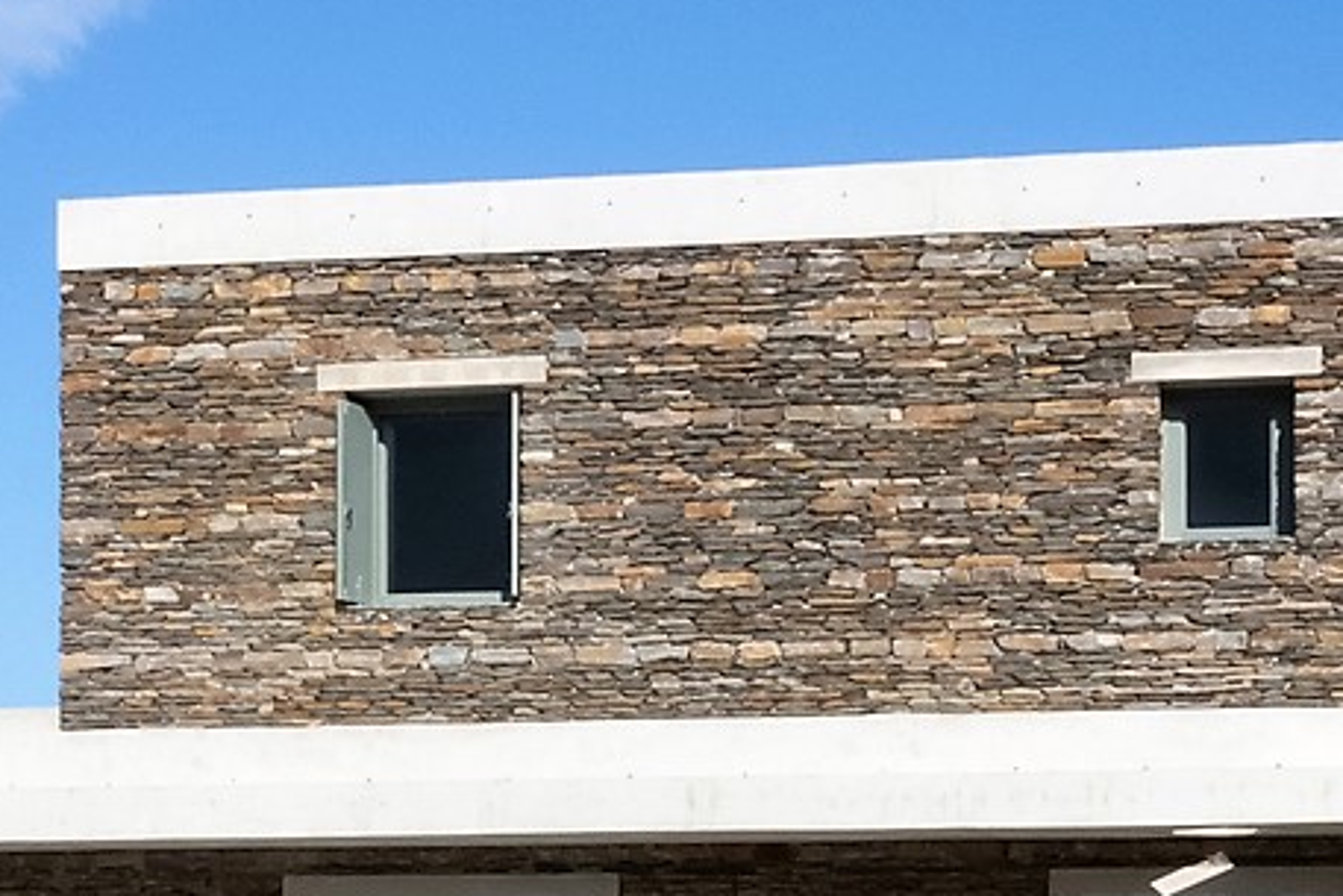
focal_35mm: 98
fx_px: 3657
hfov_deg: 20.8
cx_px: 591
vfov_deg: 13.6
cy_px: 1028
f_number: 11
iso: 400
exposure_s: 1/640
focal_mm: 10.26
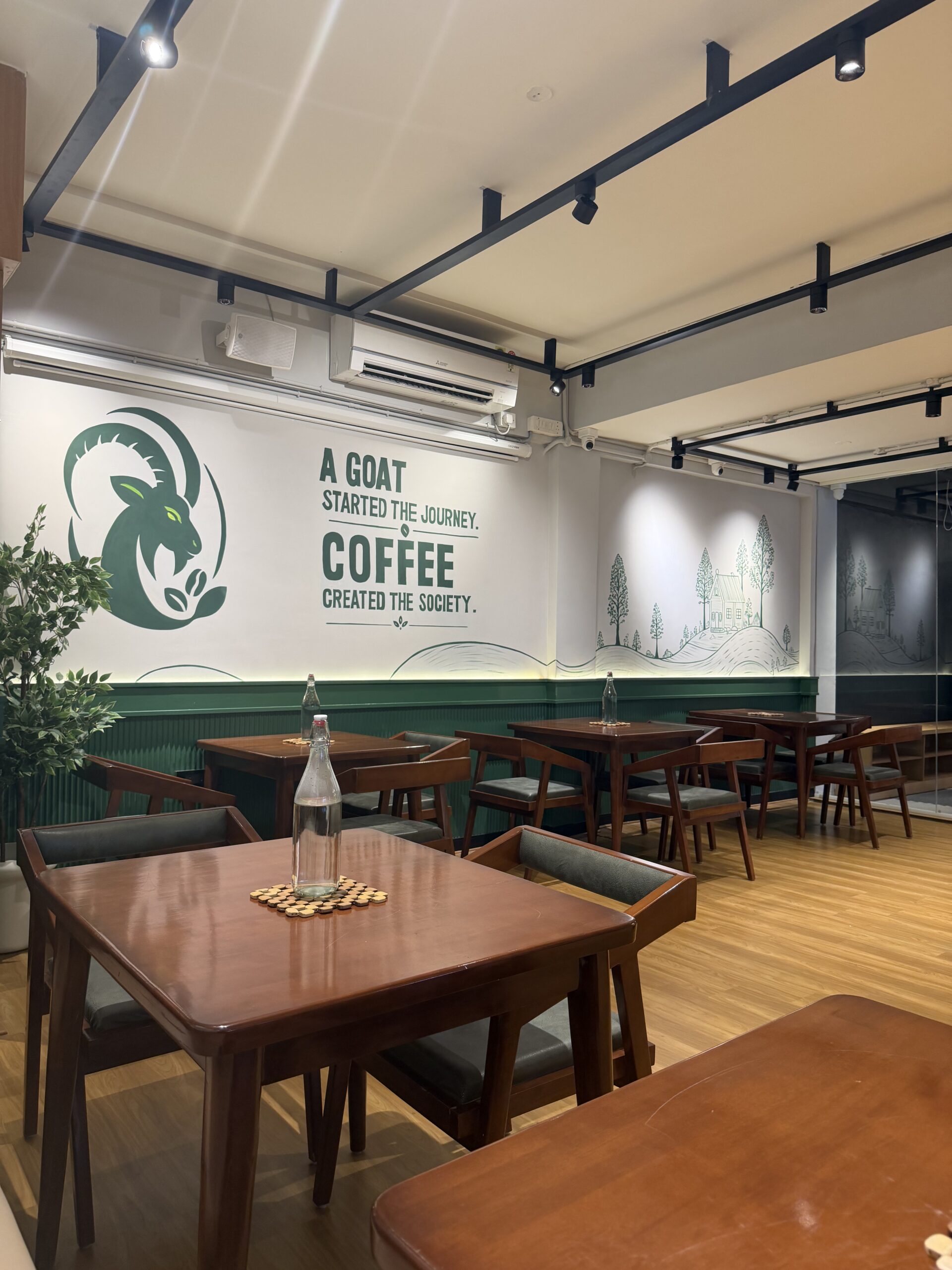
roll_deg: -1.2
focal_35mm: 24
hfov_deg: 56.8
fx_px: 880
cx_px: 476
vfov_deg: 71.6
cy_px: 635
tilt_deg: +1.2
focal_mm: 6.76
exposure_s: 1/100
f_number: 1.78
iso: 160
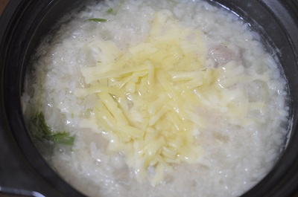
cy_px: 98
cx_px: 149
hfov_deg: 33.5
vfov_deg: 22.5
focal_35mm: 60
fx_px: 496
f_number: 3
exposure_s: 1/5
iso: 100
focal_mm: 40
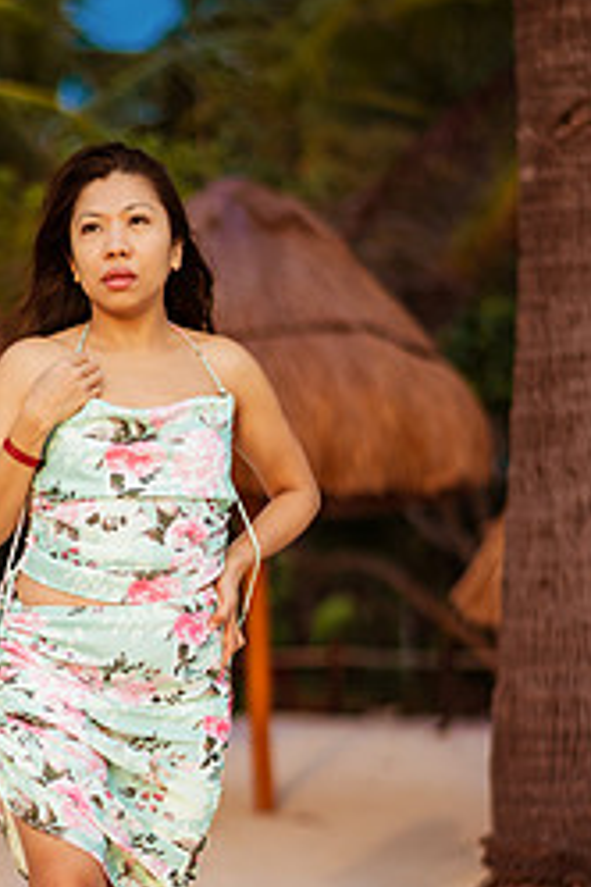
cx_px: 103
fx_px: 2585
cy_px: 584
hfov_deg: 13.0
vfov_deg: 19.4
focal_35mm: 105
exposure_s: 1/8000
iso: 640
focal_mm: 58
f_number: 1.4
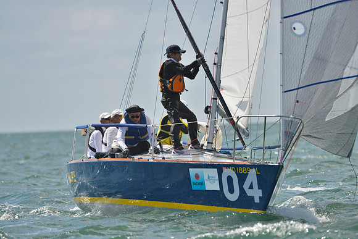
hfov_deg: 5.2
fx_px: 3979
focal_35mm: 400
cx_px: 179
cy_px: 120
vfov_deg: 3.4
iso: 200
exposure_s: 1/1250
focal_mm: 400
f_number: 6.3
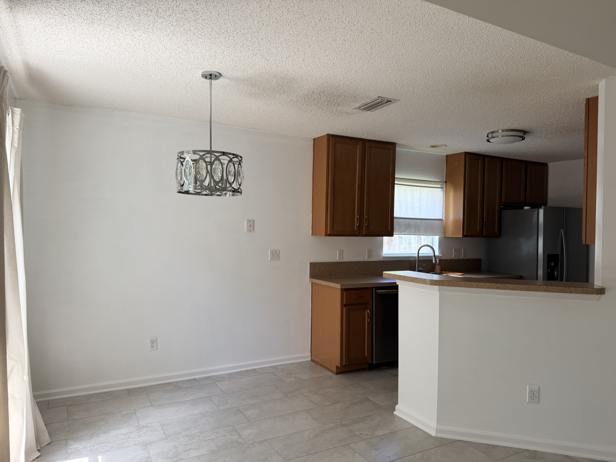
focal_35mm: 24
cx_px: 308
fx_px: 427
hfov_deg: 71.6
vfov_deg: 56.8
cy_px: 231
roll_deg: -0.9
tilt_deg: +0.7
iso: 125
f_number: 1.78
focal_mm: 6.76
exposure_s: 1/121
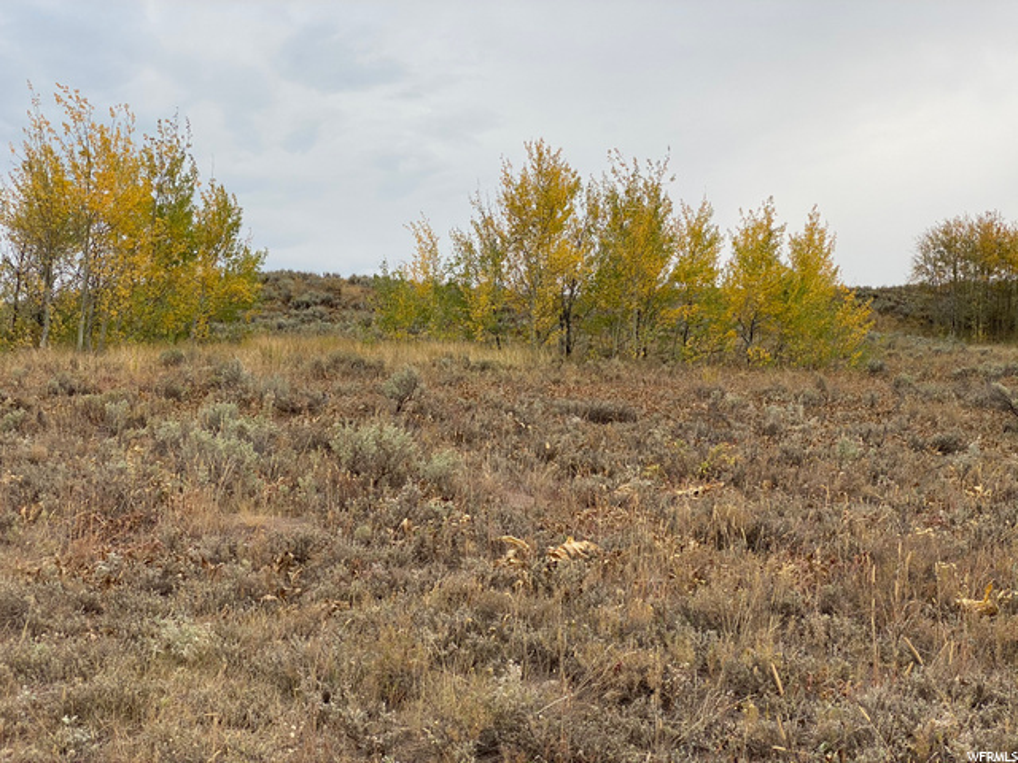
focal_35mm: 52
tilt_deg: +4.9
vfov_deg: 28.0
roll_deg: -1.6
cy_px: 382
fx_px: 1529
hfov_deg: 36.8
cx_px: 509
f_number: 2
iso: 20
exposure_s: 1/1020
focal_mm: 6
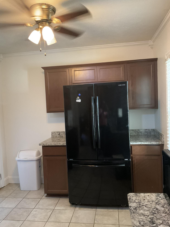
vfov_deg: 60.0
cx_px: 83
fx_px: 196
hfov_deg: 46.8
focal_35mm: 30
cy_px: 116
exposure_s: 1/40
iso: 250
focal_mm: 3
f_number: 1.8
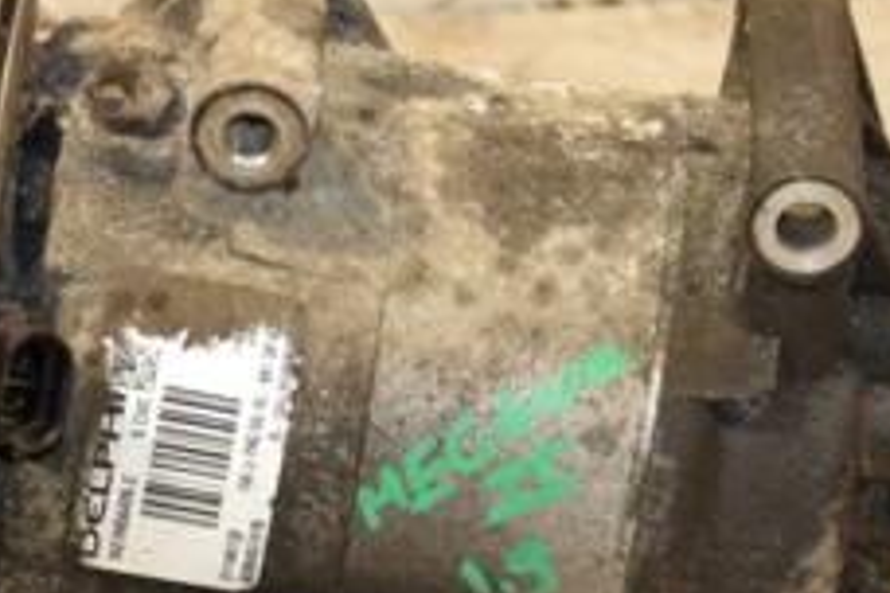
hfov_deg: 8.4
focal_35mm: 245
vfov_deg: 5.6
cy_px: 296
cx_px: 484
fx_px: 6056
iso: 800
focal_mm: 62
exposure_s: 1/100
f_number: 5.3
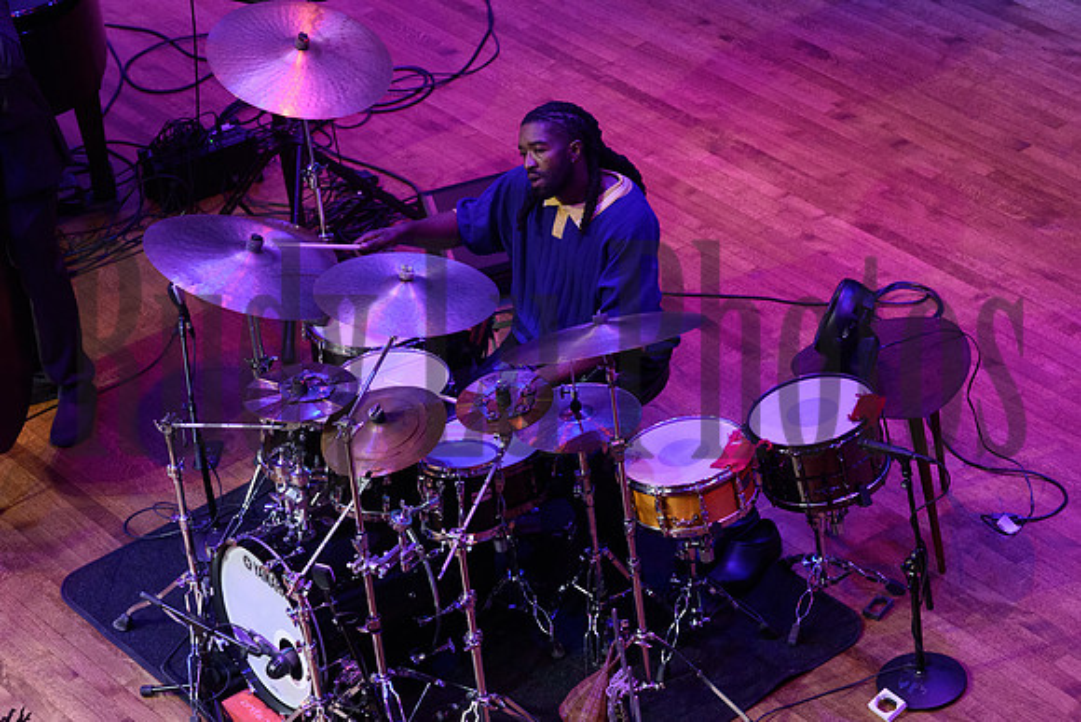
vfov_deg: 11.9
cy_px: 361
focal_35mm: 115
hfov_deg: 17.8
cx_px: 540
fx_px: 3454
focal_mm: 115
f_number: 8
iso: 5000
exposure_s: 1/320
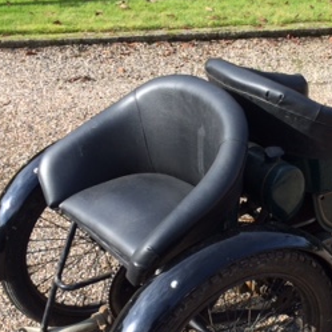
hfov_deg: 24.9
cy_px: 200
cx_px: 327
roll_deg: -2.7
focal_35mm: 66
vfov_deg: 26.0
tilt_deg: -31.6
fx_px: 716
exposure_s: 1/855
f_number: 2.2
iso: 32
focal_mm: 4.15
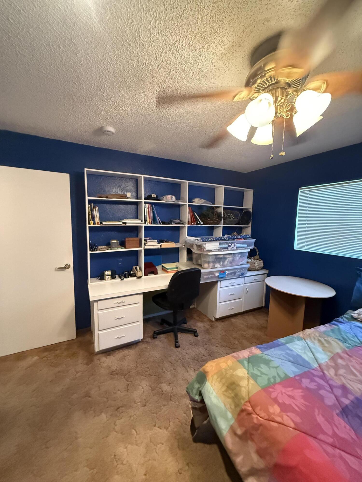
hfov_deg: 85.7
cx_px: 181
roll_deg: +0.9
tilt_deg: -2.3
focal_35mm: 14
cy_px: 241
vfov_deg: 102.1
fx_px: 195
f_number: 2.2
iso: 1000
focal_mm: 2.22
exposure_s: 1/60
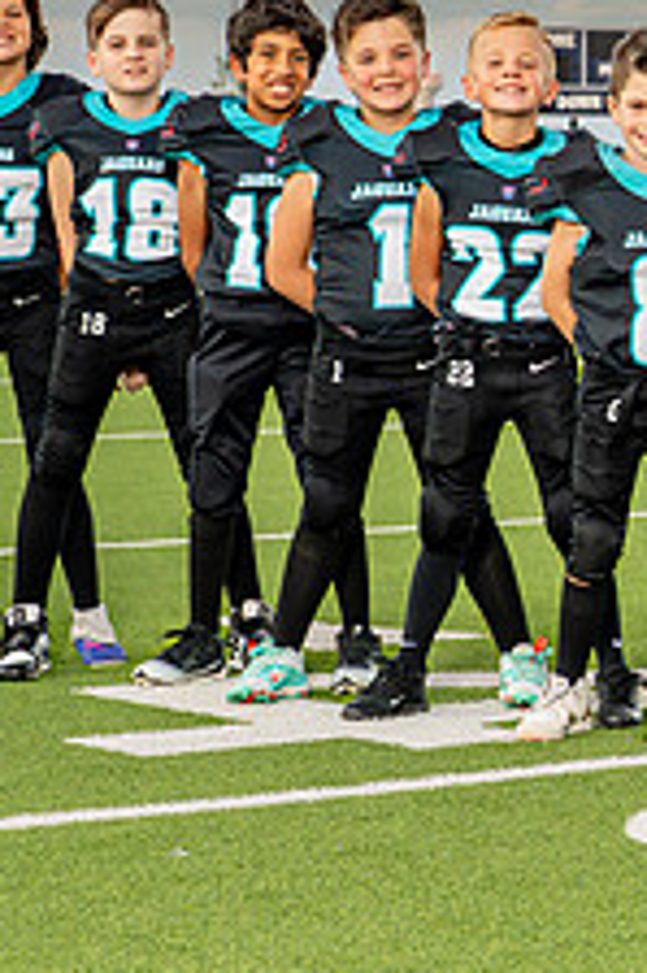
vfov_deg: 12.0
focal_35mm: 172
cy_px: 403
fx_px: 4644
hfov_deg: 7.9
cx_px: 894
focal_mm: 50
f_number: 4
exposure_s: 1/400
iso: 800
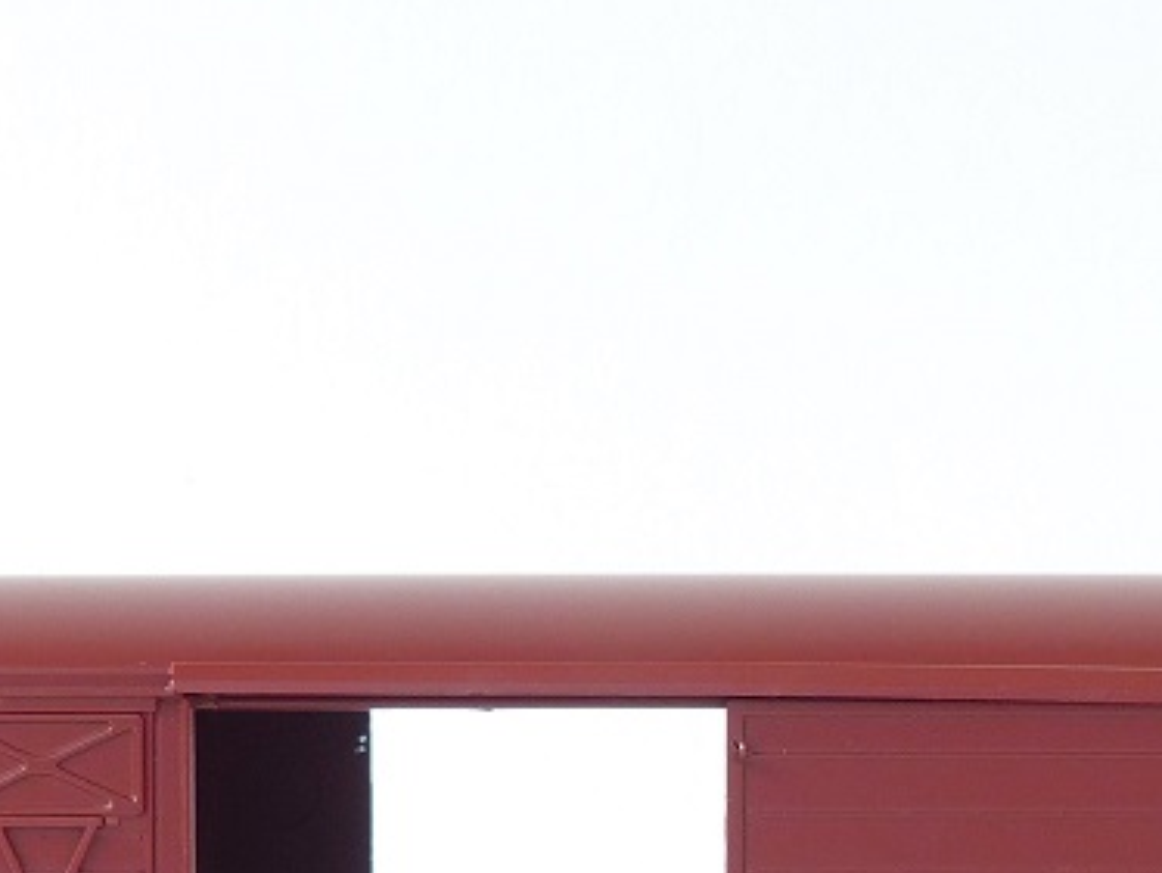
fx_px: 4501
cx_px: 469
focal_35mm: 134
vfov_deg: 11.0
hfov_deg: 14.7
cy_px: 885
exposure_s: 1/100
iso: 100
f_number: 3.5
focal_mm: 8.4
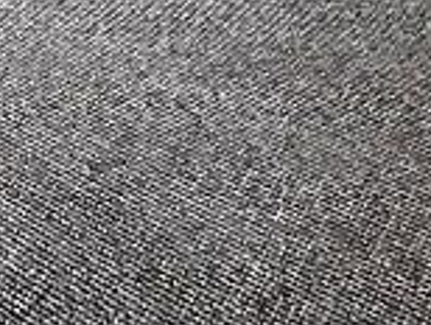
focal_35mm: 93
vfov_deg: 12.3
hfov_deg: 17.7
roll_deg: +3.3
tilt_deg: -12.1
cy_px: -476
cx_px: -299
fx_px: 1160
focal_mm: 2.22
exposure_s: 1/77
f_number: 2.2
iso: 320
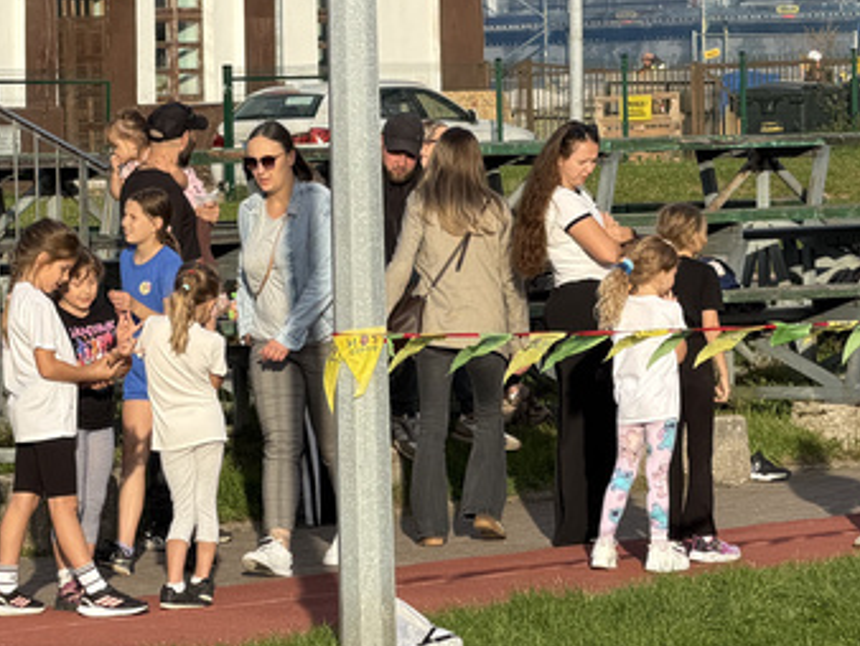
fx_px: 6265
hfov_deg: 7.8
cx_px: 184
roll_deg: +1.4
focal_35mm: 252
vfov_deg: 5.9
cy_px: 333
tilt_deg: -1.5
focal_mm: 16.89
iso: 50
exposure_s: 1/638
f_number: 2.8
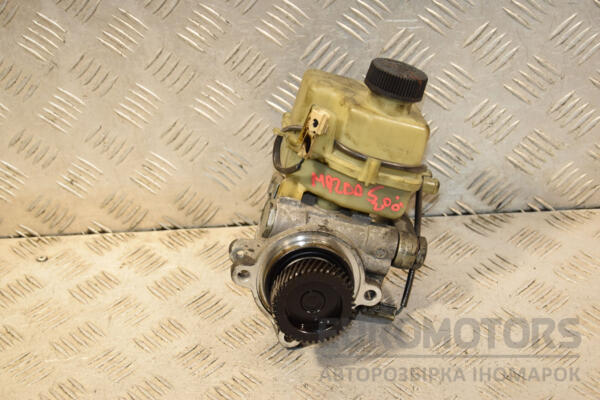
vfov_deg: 18.2
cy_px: 200
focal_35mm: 75
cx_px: 300
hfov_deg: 27.0
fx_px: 1250
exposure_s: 1/200
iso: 800
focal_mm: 50
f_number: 6.3
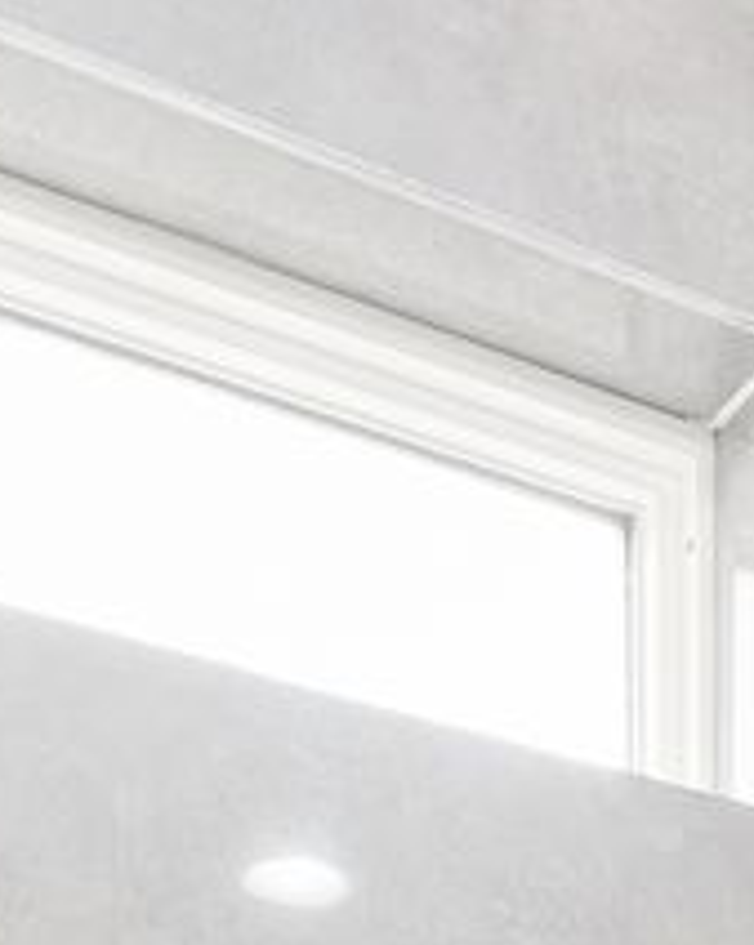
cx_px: 1042
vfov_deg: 16.4
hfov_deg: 16.6
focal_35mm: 86
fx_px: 2404
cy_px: 1939
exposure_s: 1/6
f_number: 11
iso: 1600
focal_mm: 12
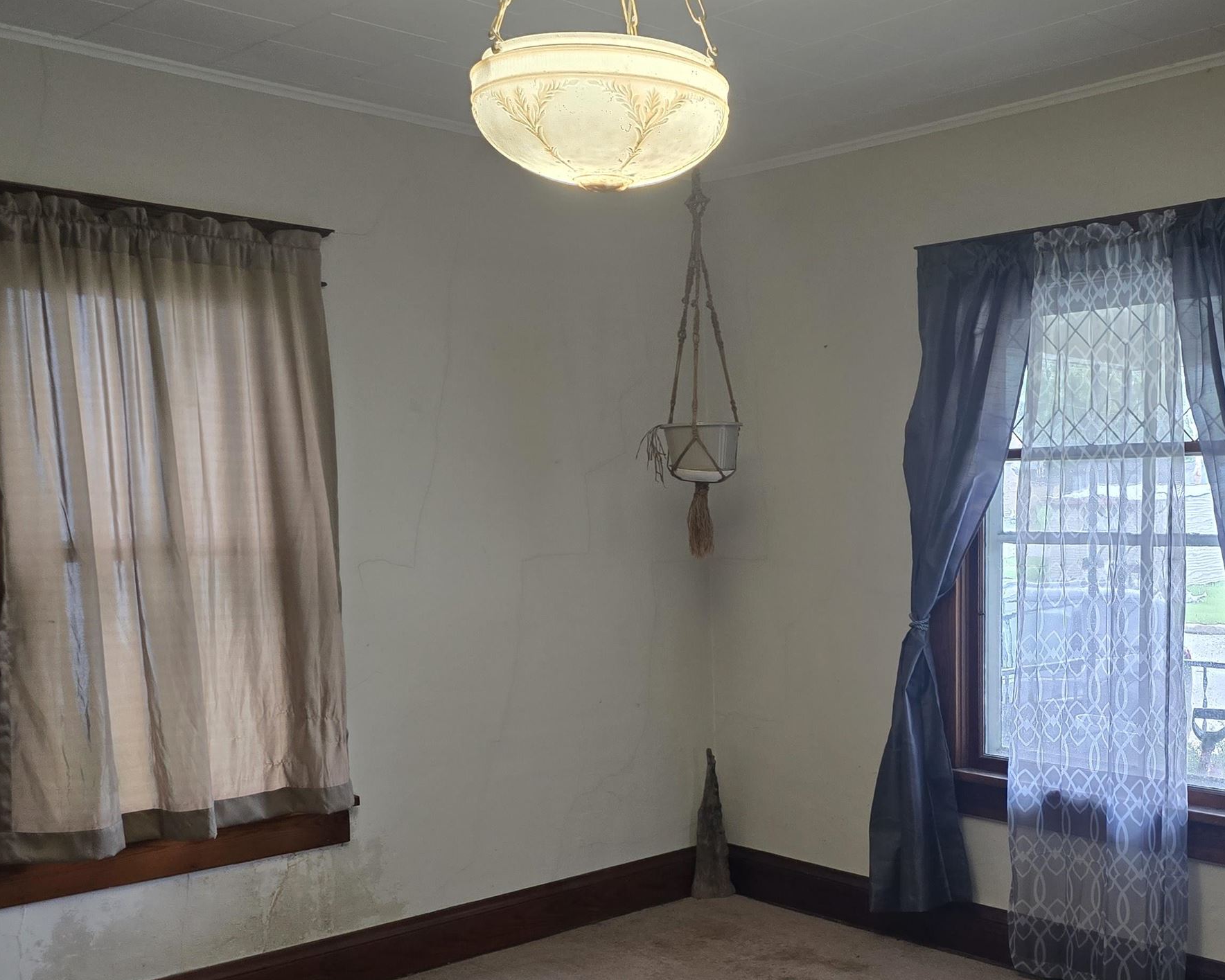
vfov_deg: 37.8
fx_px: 1414
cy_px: 664
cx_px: 818
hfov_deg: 46.1
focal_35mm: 39
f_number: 1.7
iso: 500
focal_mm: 6.3
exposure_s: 1/120
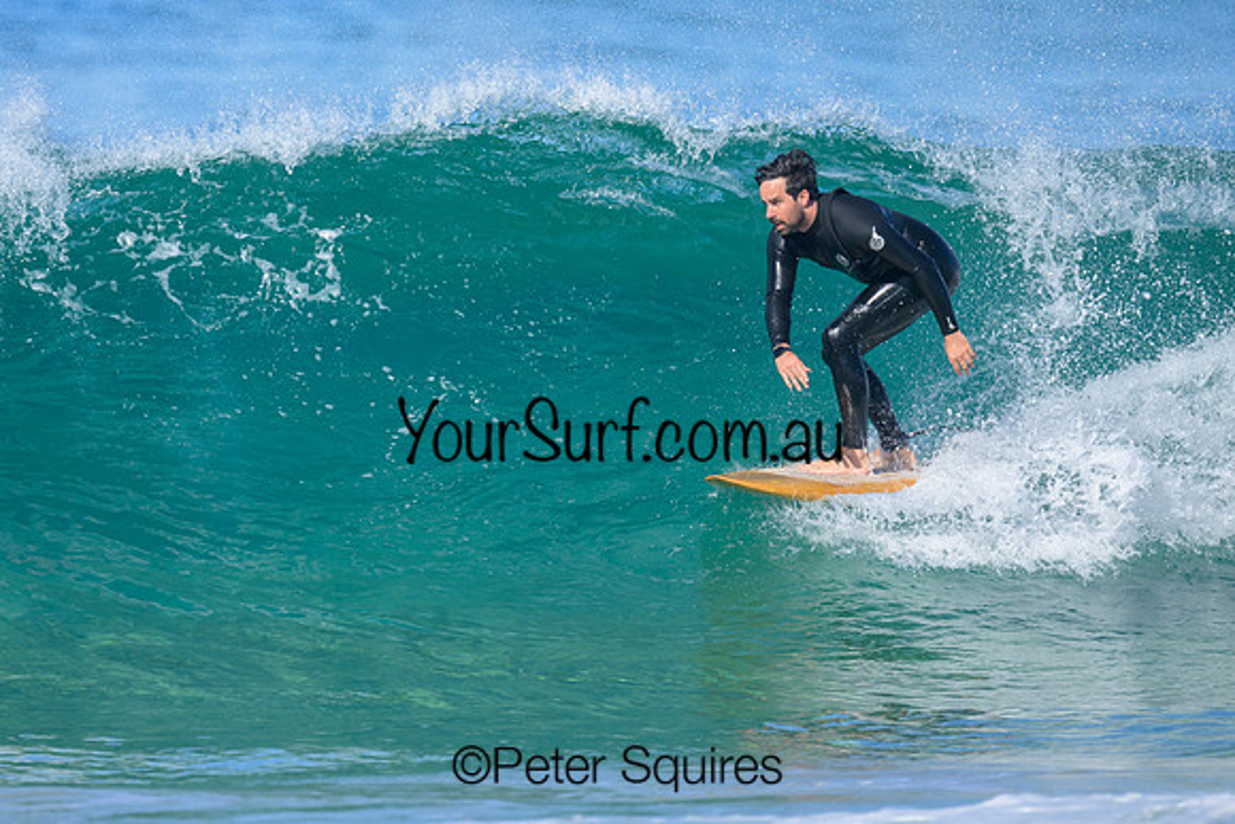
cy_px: 382
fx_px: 32487
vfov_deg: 1.5
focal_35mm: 947
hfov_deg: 2.2
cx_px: 516
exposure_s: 1/2000
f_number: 6.3
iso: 360
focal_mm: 800
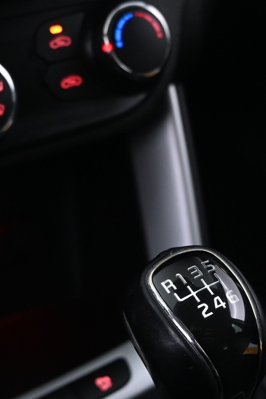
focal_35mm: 58
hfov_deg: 23.2
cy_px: 304
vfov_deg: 33.7
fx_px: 642
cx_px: 193
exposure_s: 1/8
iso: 1000
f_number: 3.5
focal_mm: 16
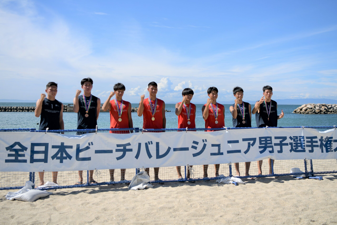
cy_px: 112
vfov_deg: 38.9
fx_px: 318
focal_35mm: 34
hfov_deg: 55.8
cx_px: 168
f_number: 2.8
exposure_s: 1/3200
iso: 100
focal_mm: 34
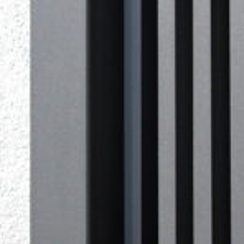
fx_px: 2113
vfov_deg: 6.5
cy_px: -83
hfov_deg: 6.6
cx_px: 209
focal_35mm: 265
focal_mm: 45
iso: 100
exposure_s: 1/320
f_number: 4.5
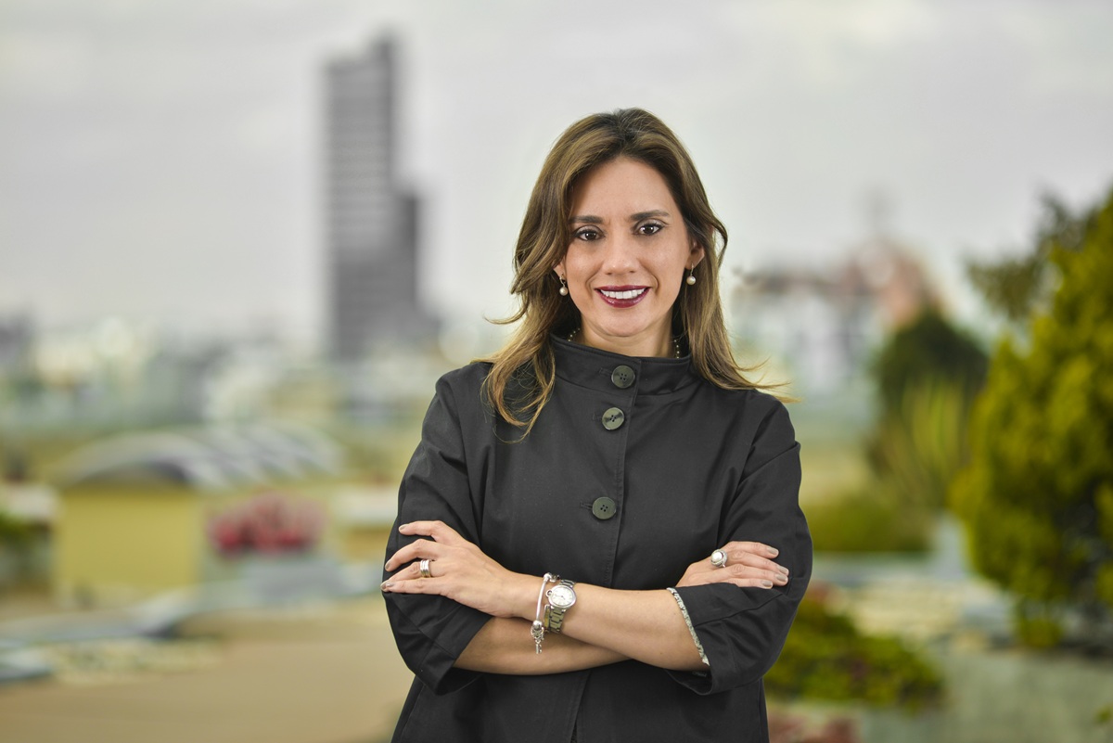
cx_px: 556
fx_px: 1082
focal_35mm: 35
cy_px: 372
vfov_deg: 37.9
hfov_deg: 54.4
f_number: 2.8
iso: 80
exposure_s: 1/160
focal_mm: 35
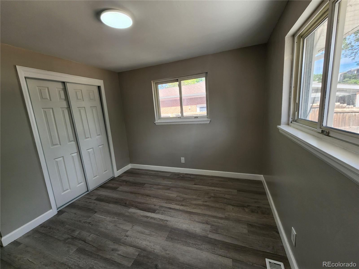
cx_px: 180
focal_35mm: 13
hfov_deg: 106.2
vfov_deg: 89.9
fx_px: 135
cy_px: 134
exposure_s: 1/120
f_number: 2.2
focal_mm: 2.2
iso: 64
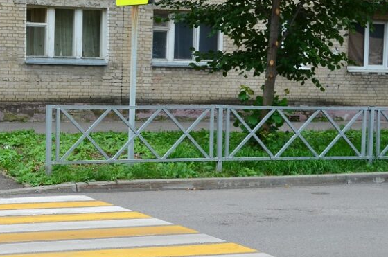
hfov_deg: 21.7
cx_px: -16
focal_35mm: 90
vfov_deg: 15.1
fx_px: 968
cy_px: 147
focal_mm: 28
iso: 320
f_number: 10
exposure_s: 1/250
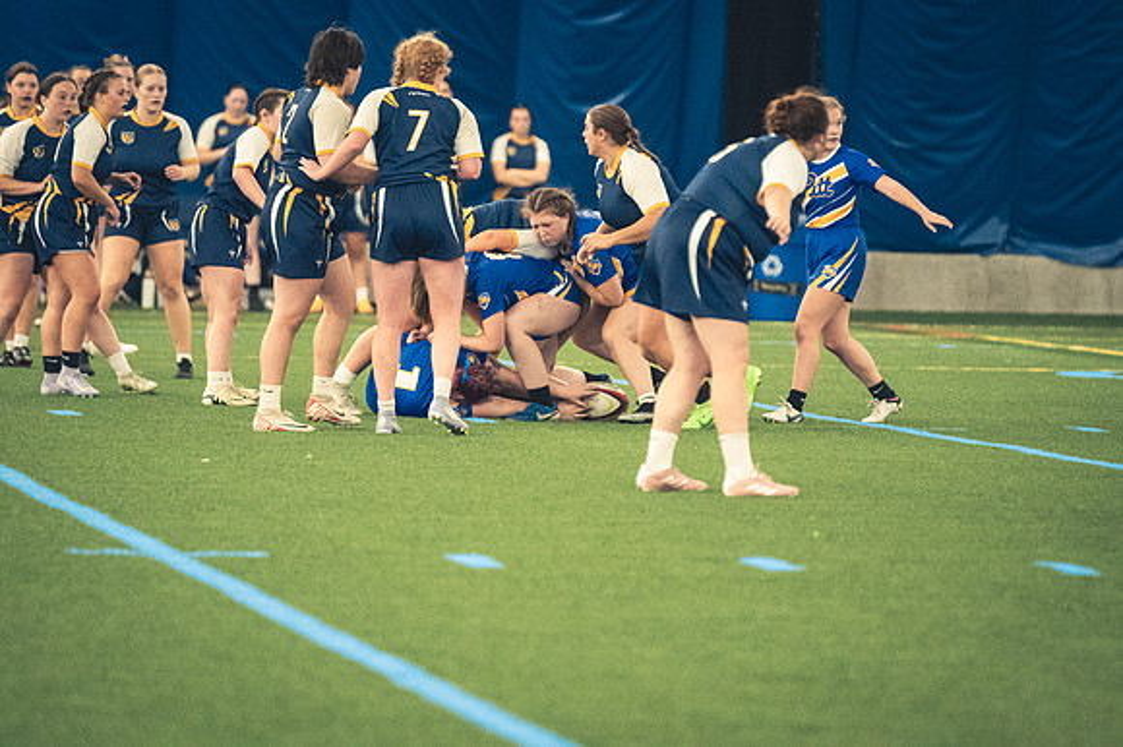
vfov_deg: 4.6
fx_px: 9353
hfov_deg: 6.9
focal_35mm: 300
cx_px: 562
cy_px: 374
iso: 12800
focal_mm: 200
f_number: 2.8
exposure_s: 1/500
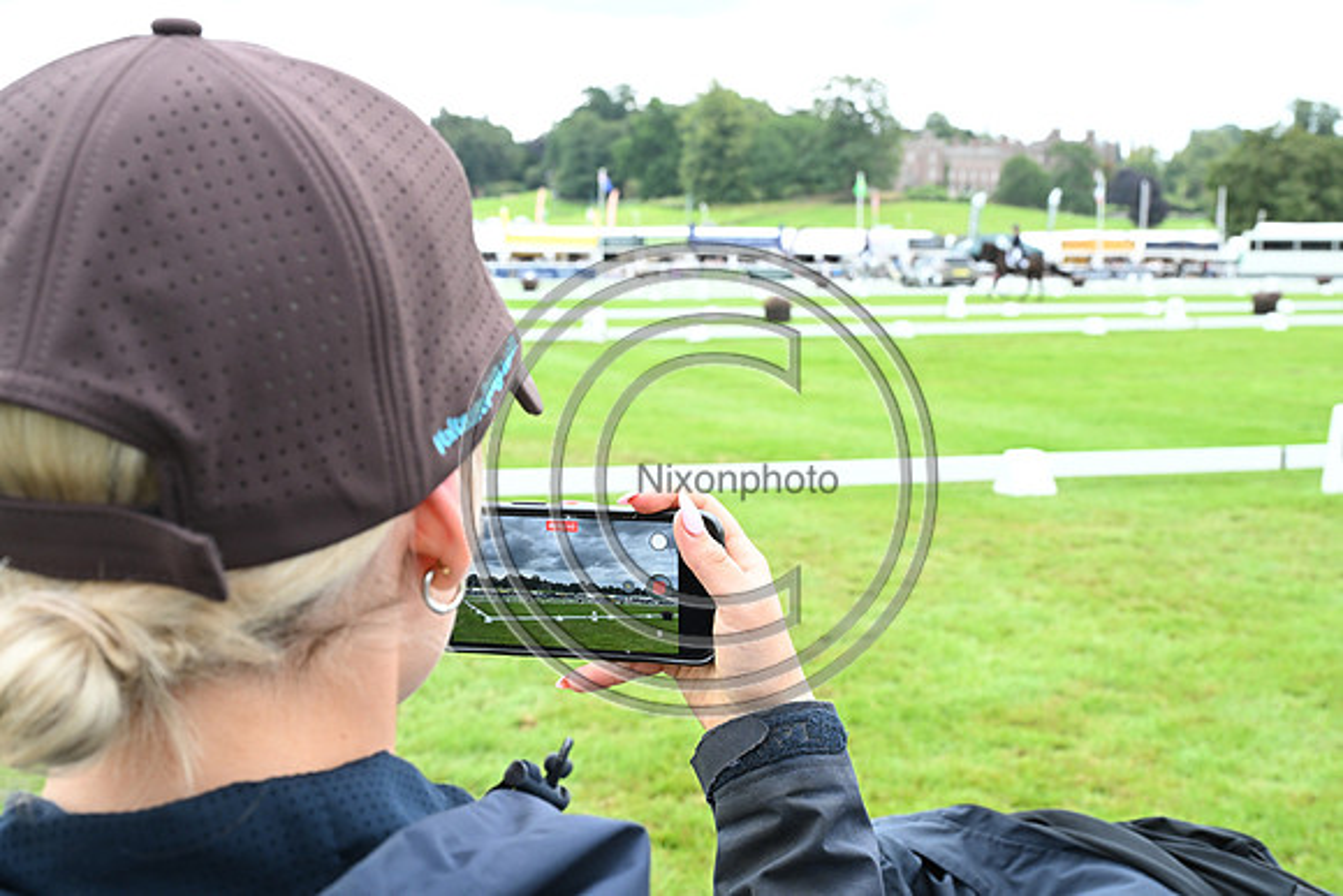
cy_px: 448
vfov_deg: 28.7
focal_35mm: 47
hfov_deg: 41.9
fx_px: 1754
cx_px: 672
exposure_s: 1/250
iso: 2000
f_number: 11
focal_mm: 47
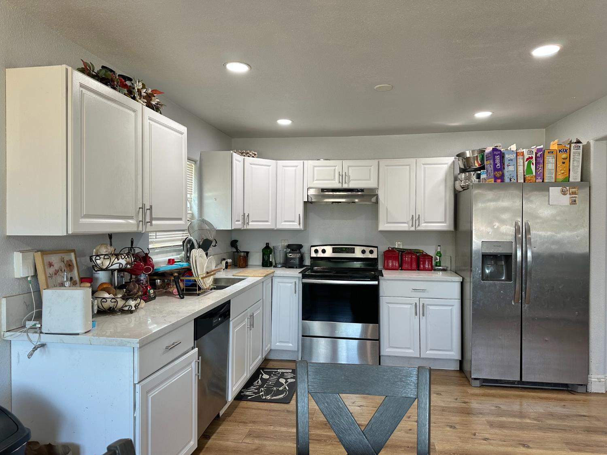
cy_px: 228
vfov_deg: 56.8
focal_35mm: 24
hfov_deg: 71.6
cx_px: 304
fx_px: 421
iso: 160
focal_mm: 6.86
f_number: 1.78
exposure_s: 1/120
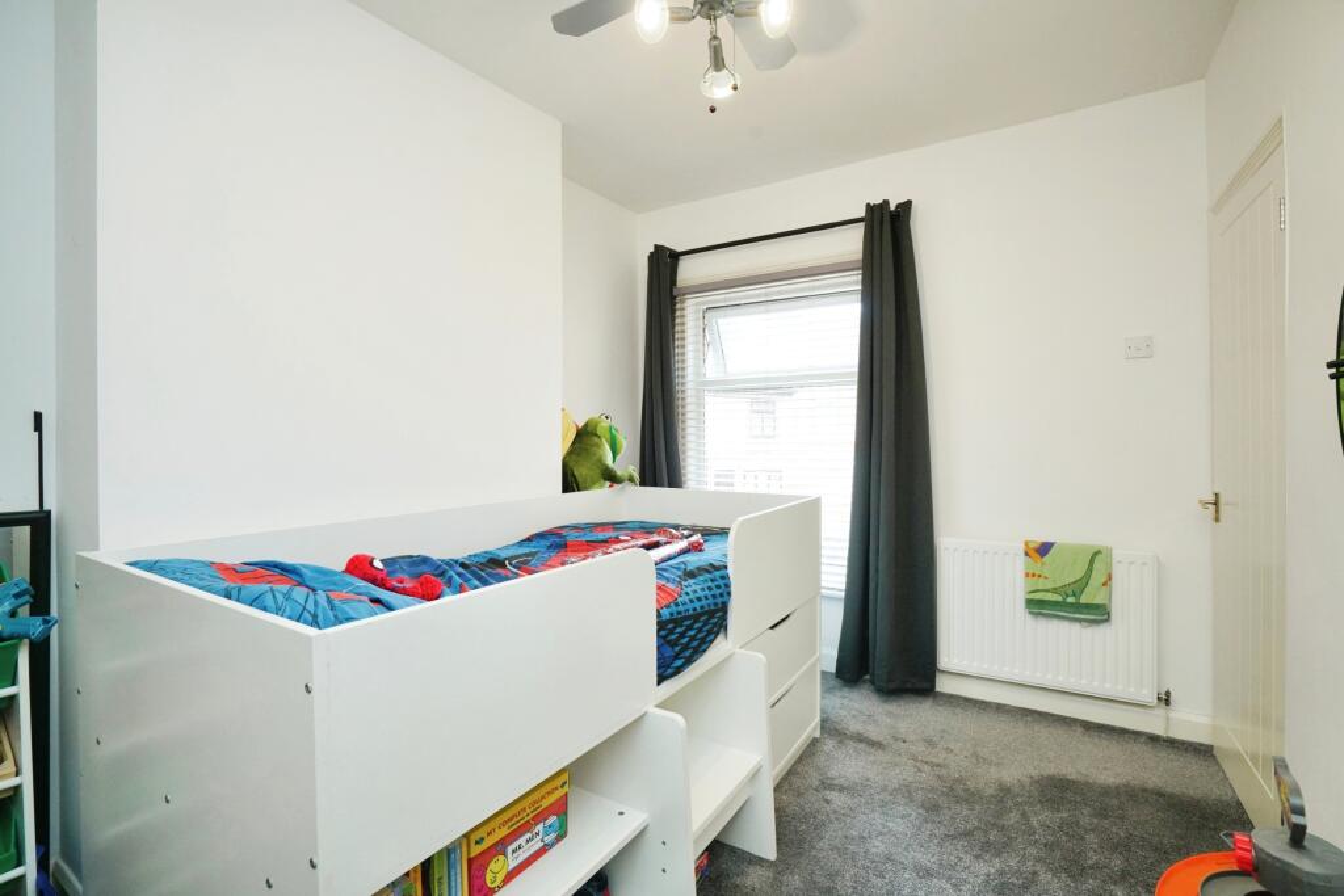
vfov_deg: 73.8
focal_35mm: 16
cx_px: 672
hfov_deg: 96.7
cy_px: 448
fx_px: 597
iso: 1600
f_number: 8
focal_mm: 16
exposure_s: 1/80
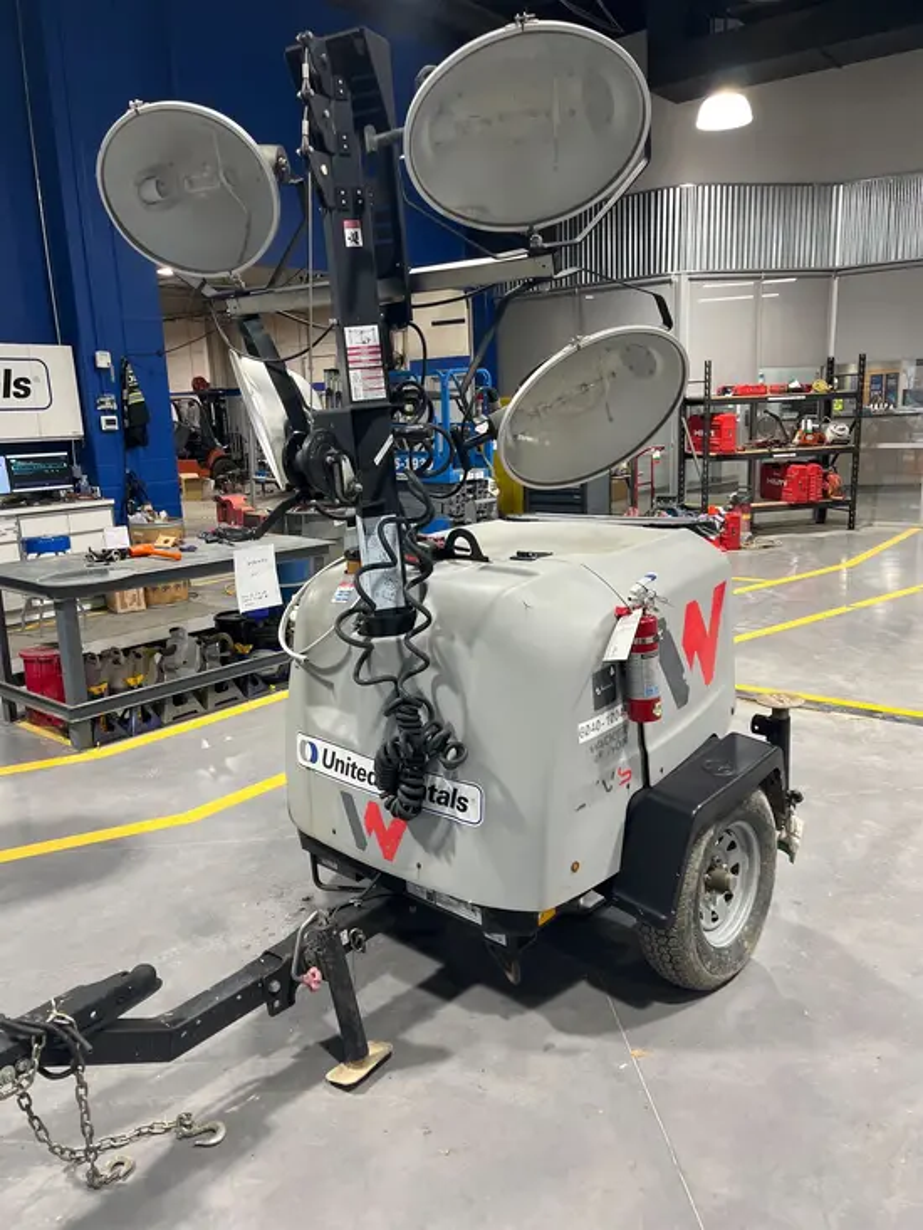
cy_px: 615
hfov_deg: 53.1
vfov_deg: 67.3
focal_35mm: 26
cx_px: 462
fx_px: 924
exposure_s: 1/60
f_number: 1.6
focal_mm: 5.1
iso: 80
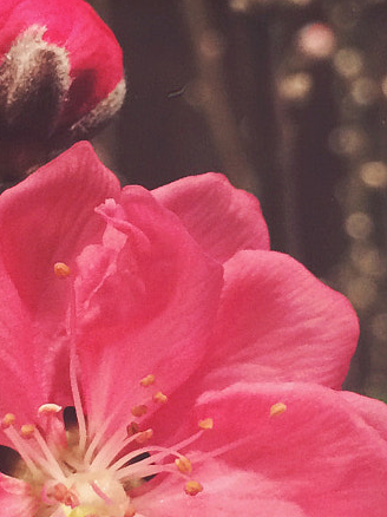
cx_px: 48
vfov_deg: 18.5
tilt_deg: -33.6
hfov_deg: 13.8
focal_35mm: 106
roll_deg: +2.4
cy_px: 224
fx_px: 1582
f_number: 2.2
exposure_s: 1/33
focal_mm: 4.15
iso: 250
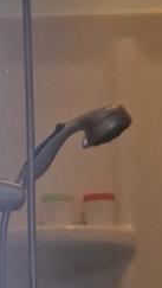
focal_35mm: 165
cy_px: 715
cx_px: 18
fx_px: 1258
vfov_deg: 10.9
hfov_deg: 7.4
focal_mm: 5.23
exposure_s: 1/120
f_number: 1.8
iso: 50
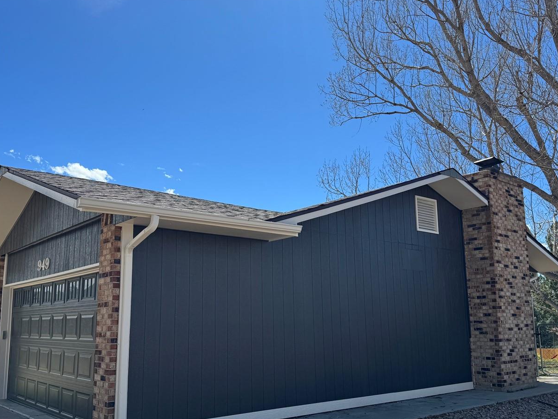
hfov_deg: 56.8
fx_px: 516
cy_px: 236
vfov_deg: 44.1
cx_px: 263
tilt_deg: +8.7
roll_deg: +0.1
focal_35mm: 32
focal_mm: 6.76
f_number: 1.78
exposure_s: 1/4049
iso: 80
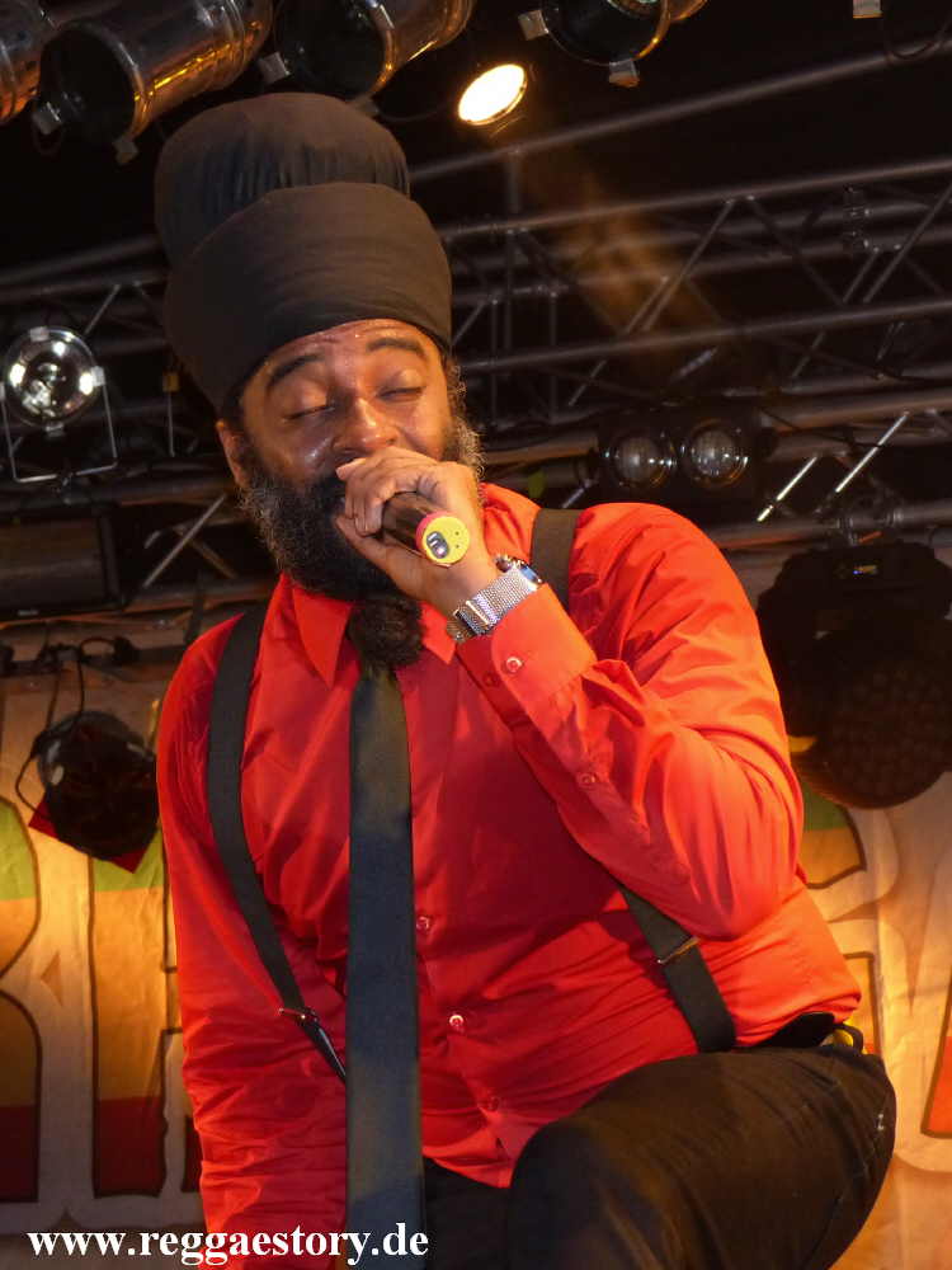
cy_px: 635
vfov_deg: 21.5
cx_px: 476
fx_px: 3337
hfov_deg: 16.2
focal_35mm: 91
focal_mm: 16.4
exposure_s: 1/60
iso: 400
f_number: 2.8
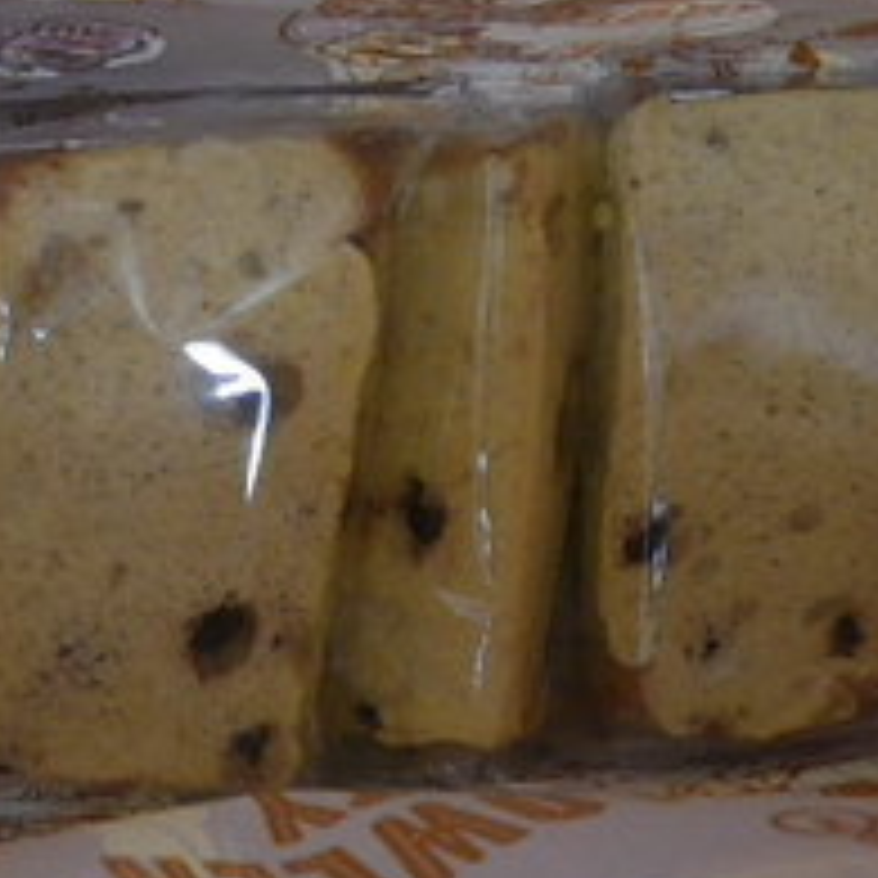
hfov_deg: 31.3
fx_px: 1550
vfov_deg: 31.6
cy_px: 525
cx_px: 270
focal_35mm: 54
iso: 800
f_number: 3.8
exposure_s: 1/30
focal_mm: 6.1
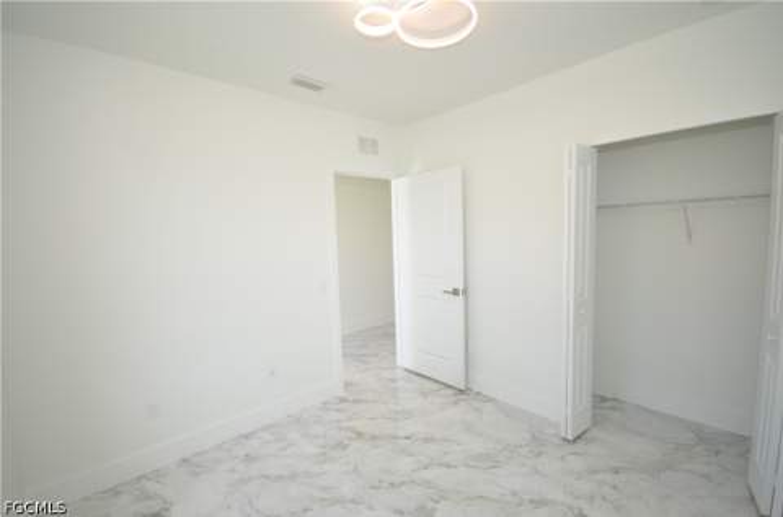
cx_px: 392
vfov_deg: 77.0
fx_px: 325
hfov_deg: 100.6
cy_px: 258
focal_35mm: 15
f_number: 4.5
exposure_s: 1/80
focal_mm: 10
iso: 200
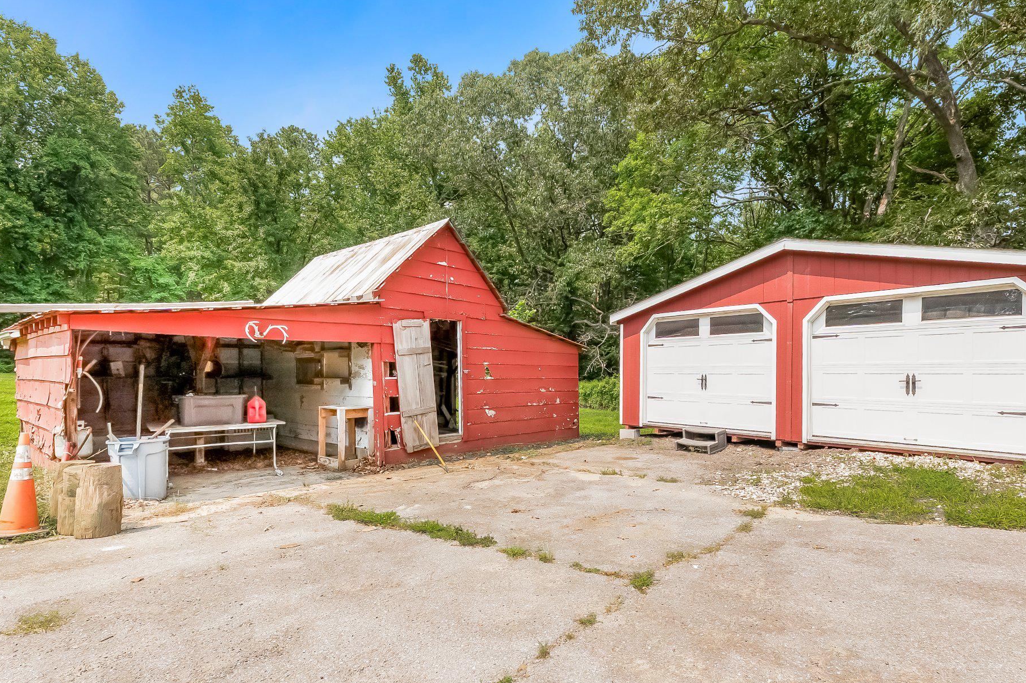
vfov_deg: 70.3
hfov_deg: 93.0
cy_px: 367
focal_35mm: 17
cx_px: 567
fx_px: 484
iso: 100
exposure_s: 1/125
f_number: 8
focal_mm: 10
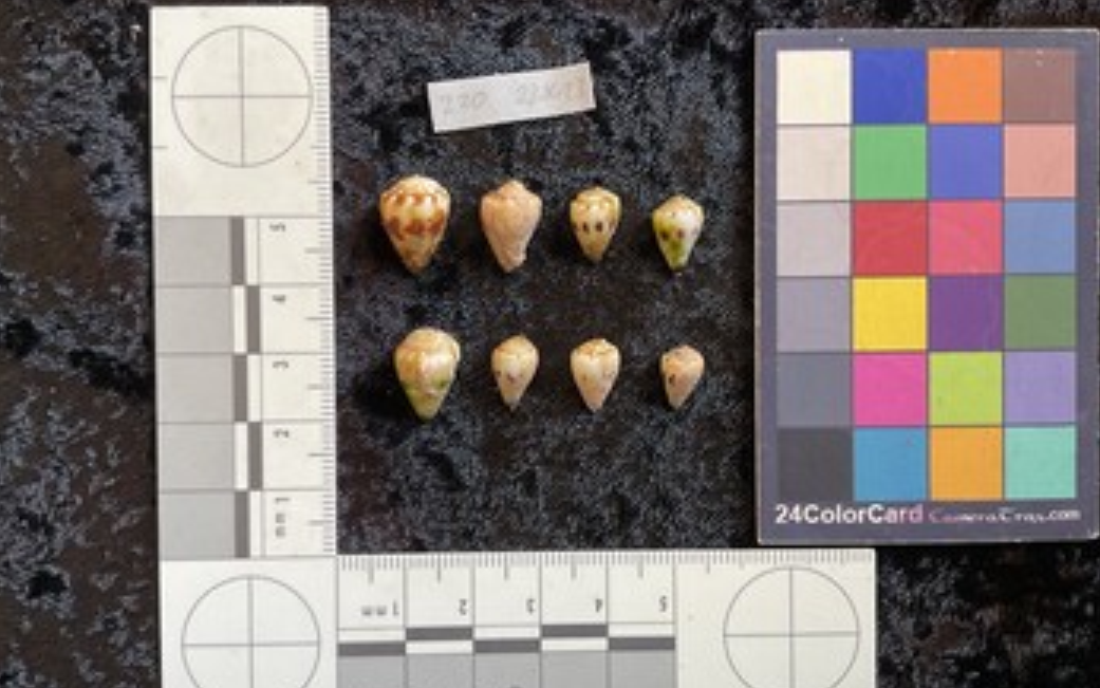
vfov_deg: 40.6
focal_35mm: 31
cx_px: 548
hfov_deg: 61.2
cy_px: 357
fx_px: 929
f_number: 1.8
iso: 64
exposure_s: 1/50
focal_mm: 3
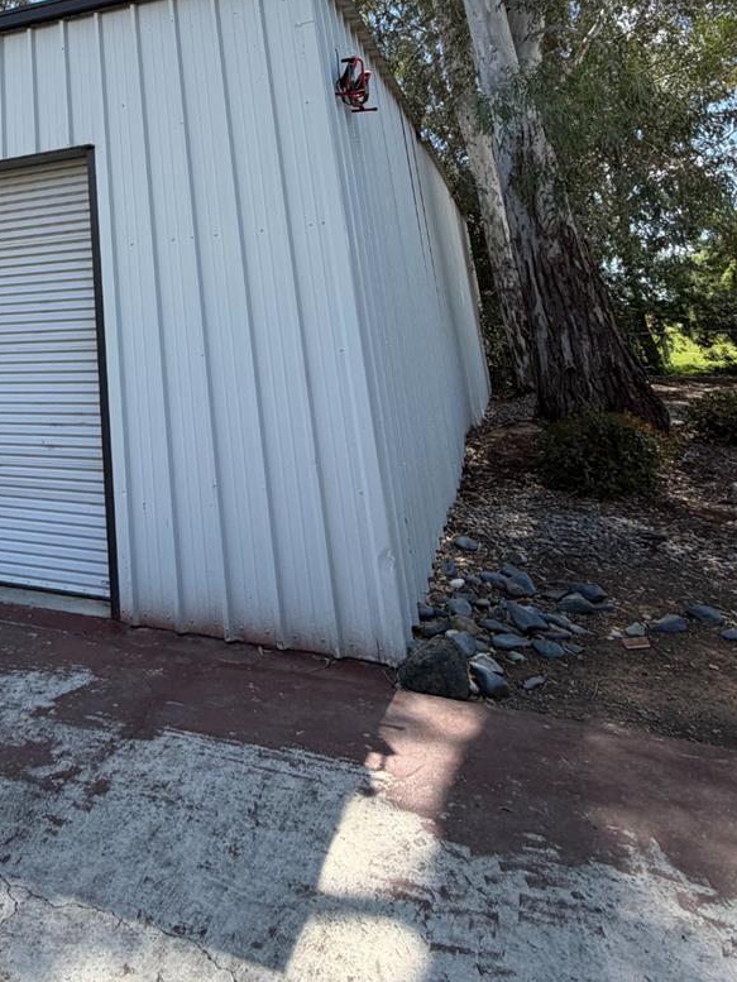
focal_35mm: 27
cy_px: 131
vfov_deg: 57.7
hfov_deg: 46.1
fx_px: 766
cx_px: 65
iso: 40
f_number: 2.2
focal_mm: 2.22
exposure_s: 1/658
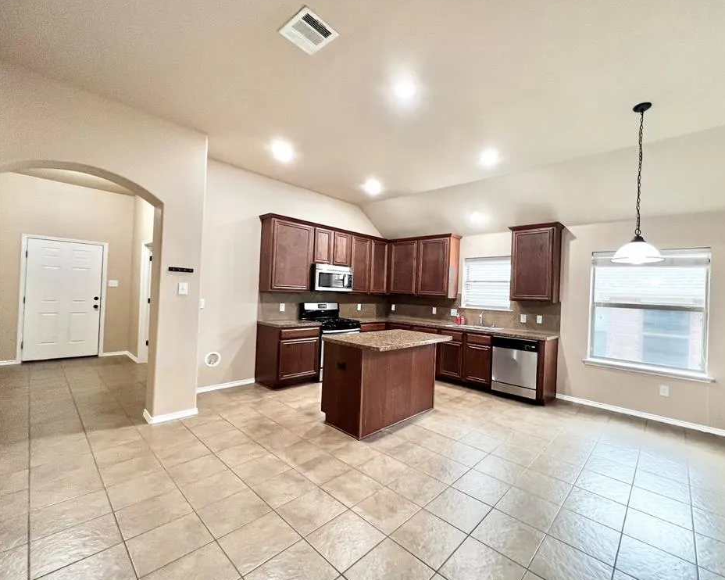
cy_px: 289
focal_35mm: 14
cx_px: 398
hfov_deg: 100.4
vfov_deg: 88.0
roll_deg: -3.1
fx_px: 300
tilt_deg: -0.1
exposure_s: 1/120
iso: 250
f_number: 1.8
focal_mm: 1.57
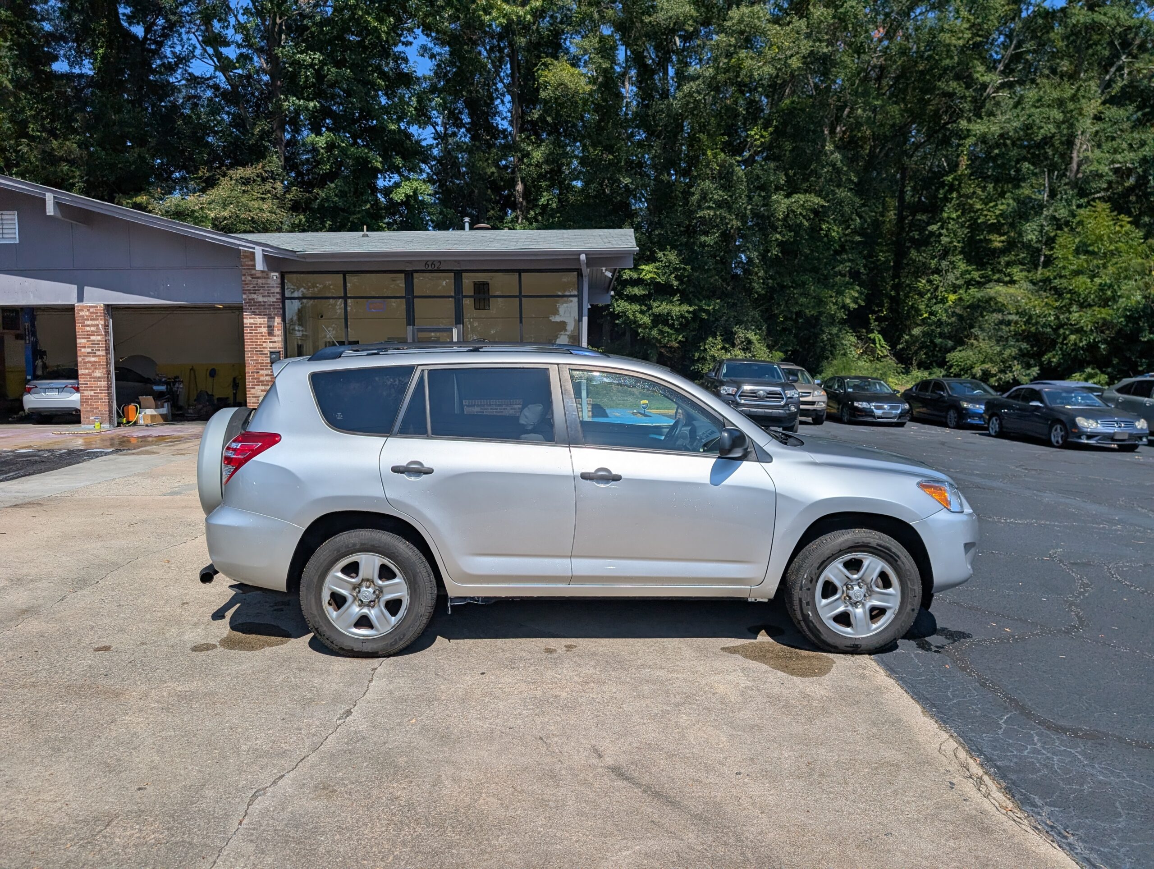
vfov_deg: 56.9
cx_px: 577
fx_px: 801
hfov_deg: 71.5
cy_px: 434
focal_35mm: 24
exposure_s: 1/3774
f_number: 1.68
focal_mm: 6.9
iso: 22
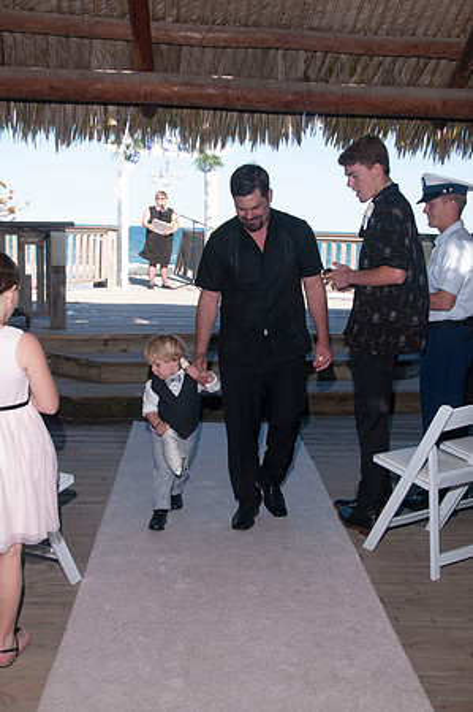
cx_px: 236
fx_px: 770
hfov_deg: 34.1
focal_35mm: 39
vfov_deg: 49.6
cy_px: 356
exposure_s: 1/250
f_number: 5.6
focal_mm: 26
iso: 100
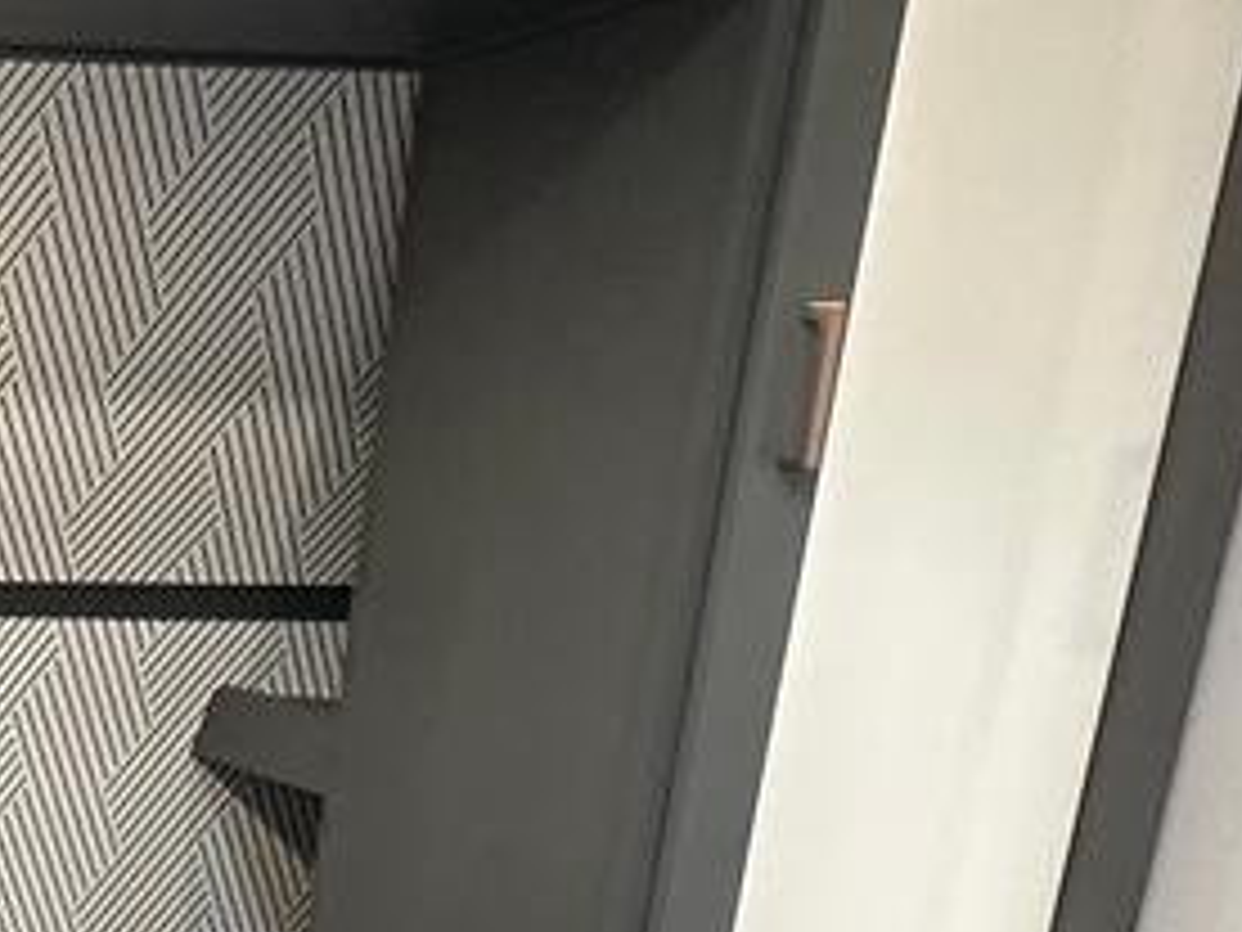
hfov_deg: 23.4
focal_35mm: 65
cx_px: -657
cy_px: 1076
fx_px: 2332
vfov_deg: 21.2
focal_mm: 2.22
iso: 320
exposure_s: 1/60
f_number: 2.2
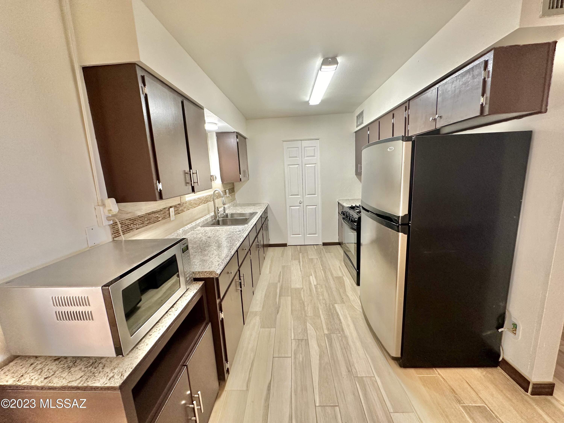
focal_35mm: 14
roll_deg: +3.5
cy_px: 212
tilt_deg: -10.2
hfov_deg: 102.1
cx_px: 282
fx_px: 228
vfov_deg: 85.7
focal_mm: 2.22
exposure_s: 1/60
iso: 160
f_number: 2.2
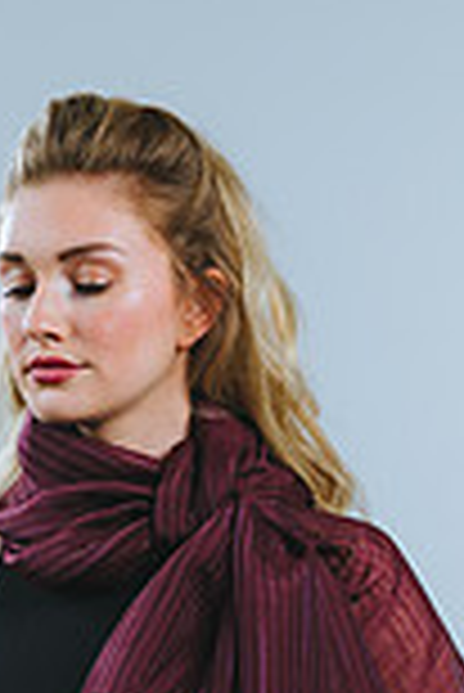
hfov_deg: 5.6
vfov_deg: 8.2
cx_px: 320
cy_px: 801
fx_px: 4784
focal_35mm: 248
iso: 80
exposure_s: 1/200
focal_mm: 85
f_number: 4
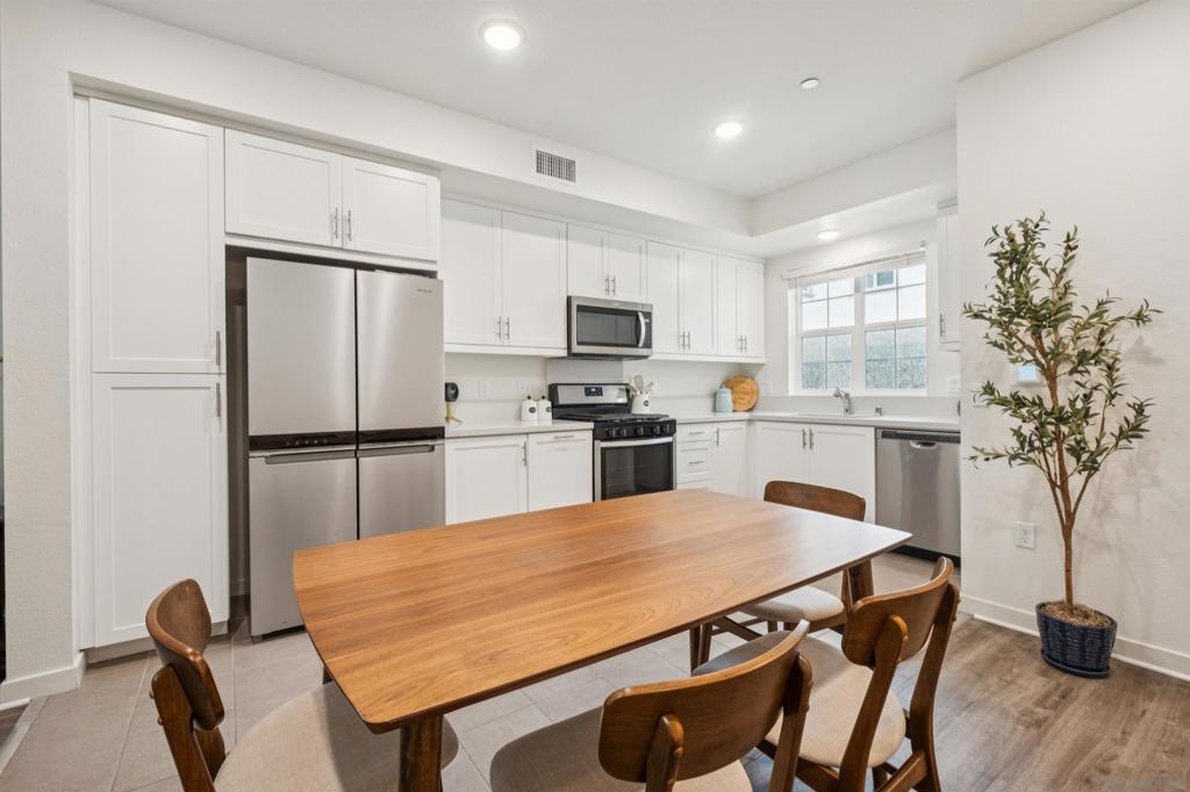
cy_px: 396
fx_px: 496
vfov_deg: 77.3
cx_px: 595
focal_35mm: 15
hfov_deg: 100.4
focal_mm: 10
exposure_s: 1/17
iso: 400
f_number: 8
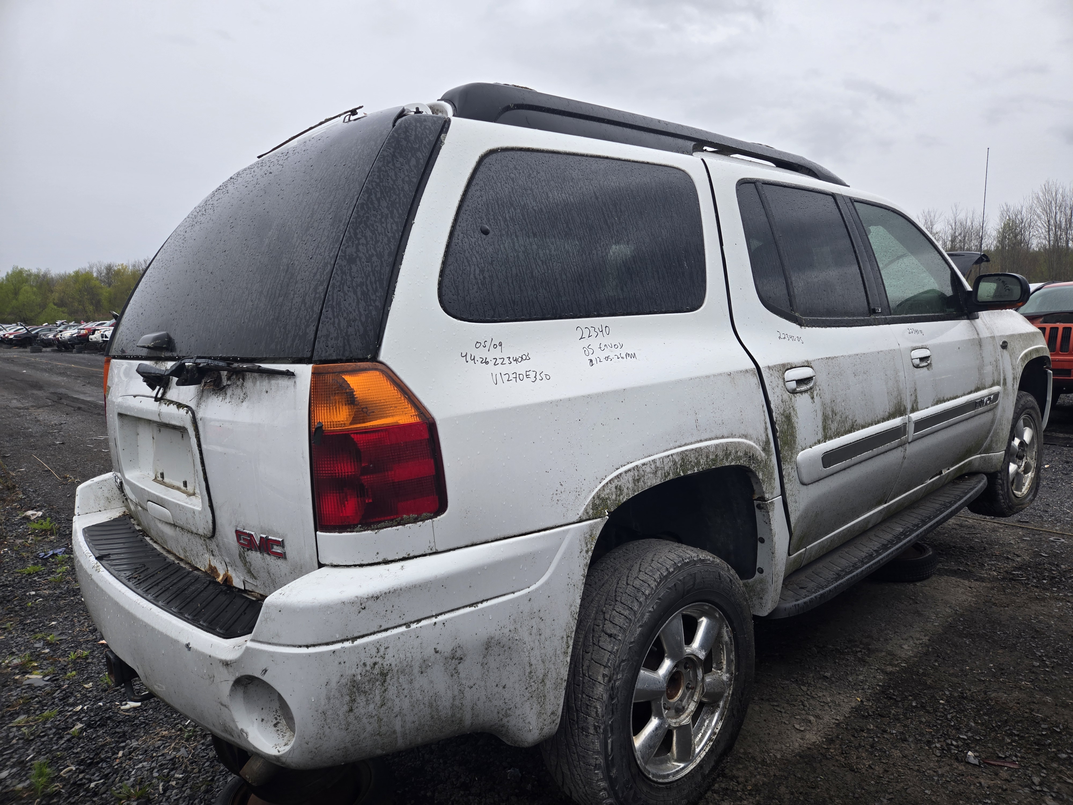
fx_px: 713
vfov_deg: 58.9
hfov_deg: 73.9
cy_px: 402
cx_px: 536
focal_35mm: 23
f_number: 1.8
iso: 25
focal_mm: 5.4
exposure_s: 1/315
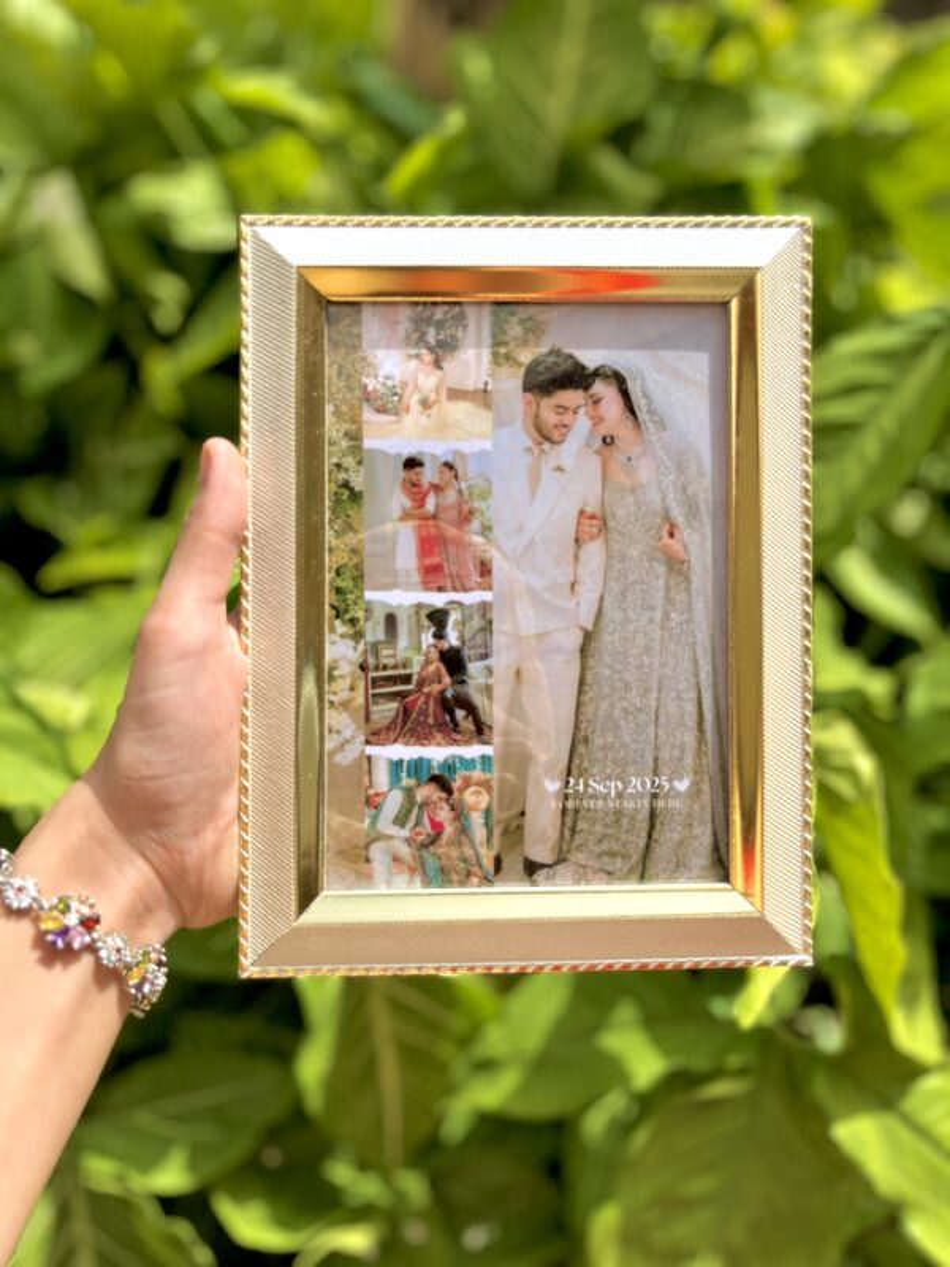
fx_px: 951
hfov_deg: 53.1
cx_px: 475
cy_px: 634
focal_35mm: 26
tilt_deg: -48.2
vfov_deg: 67.3
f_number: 1.6
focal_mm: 5.1
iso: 50
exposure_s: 1/1422
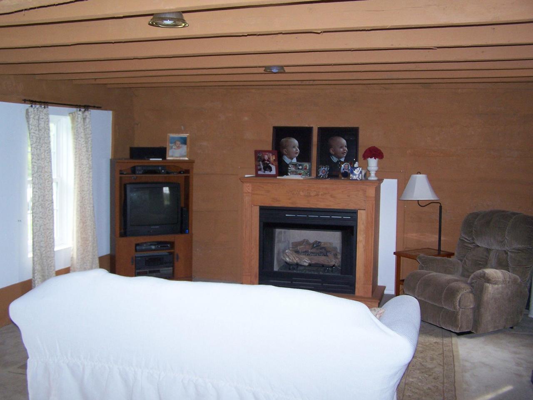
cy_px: 200
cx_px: 266
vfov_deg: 37.7
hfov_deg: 49.0
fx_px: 585
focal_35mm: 38
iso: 140
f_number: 2.8
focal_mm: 6.3
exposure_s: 1/60
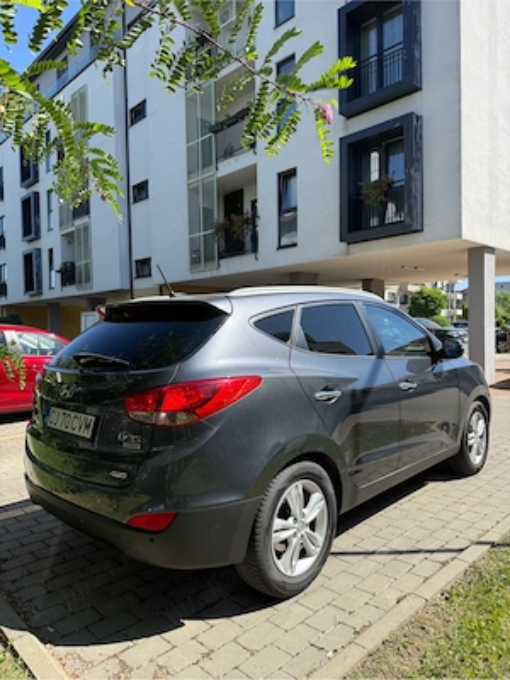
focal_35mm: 24
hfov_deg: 56.8
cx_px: 255
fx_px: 471
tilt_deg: -1.4
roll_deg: +1.0
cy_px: 340
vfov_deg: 71.6
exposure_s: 1/2445
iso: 100
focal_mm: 6.76
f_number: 1.78
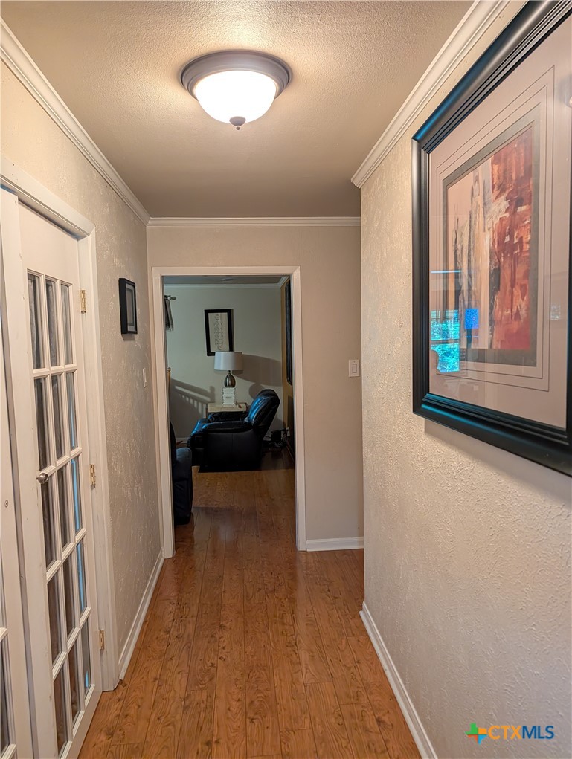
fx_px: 527
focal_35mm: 24
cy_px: 380
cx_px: 286
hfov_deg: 56.9
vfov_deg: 71.5
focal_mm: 6.9
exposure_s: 1/120
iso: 301
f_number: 1.68
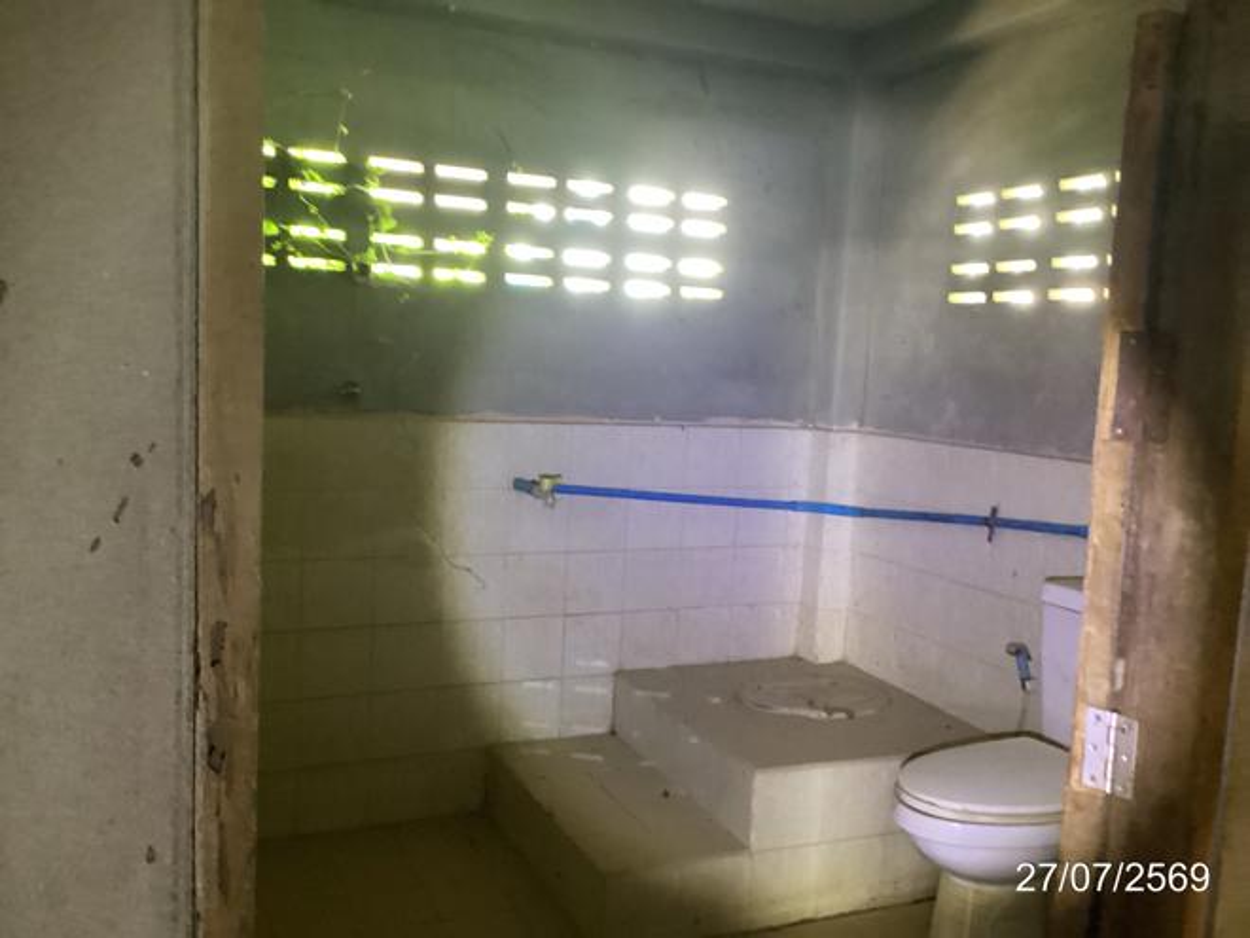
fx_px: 1119
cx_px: 625
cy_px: 469
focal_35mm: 31
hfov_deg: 58.4
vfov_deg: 45.4
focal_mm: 3.3
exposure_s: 1/25
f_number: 2.4
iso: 500
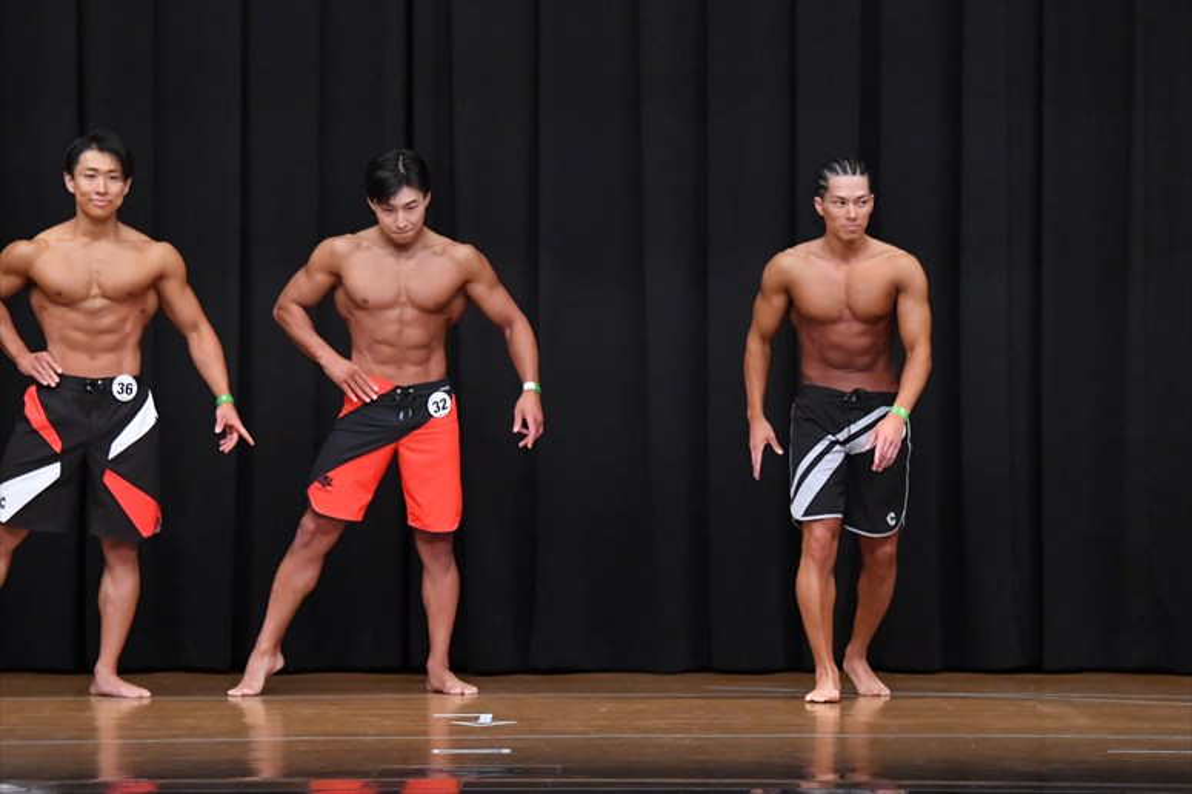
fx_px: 7182
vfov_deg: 6.3
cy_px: 397
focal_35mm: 217
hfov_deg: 9.5
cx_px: 596
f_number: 5.6
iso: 8000
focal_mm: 145
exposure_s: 1/400
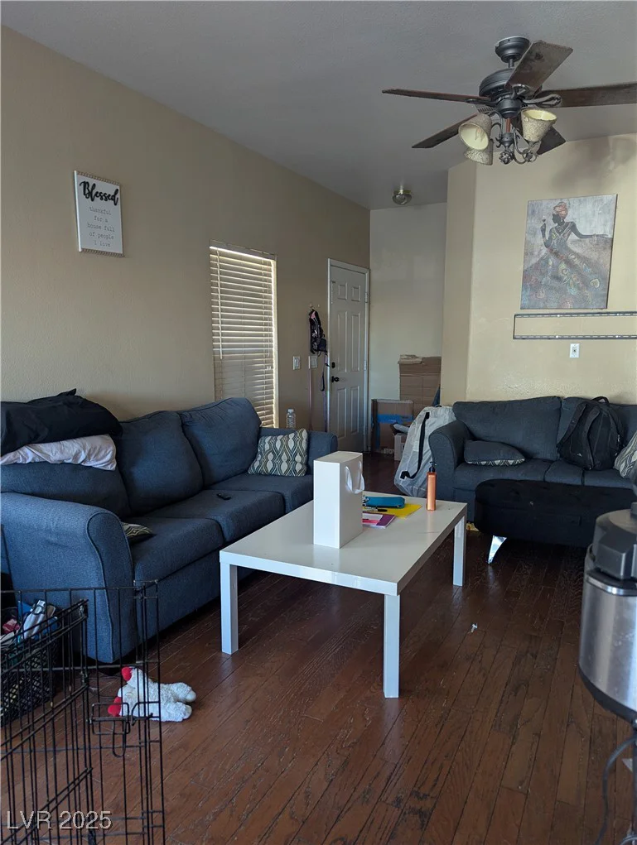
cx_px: 318
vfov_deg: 71.5
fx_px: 587
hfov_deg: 56.9
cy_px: 422
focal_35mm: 24
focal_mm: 6.81
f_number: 1.85
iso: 98
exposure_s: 1/24.4
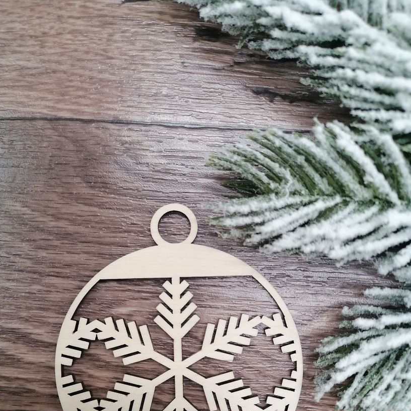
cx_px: 198
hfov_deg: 47.2
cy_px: 285
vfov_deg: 46.2
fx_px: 470
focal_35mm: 35
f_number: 1.8
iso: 64
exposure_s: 1/33.3
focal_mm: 5.4
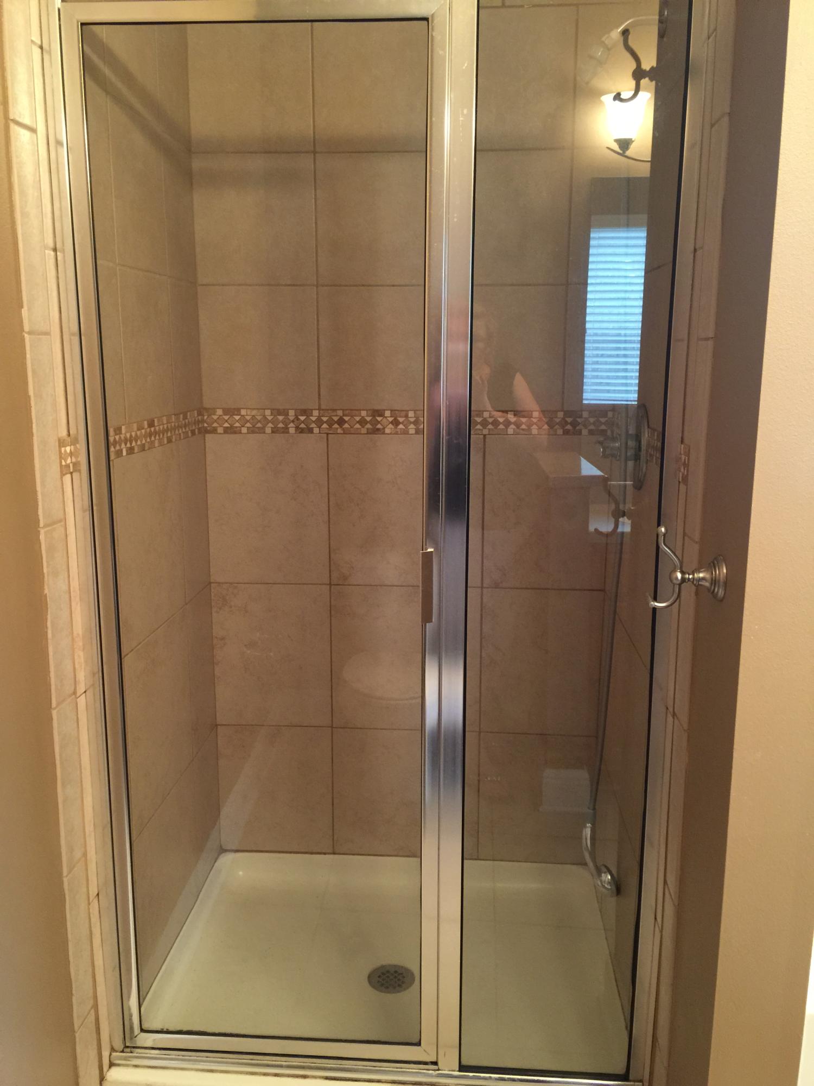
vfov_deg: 61.7
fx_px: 909
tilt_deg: -12.9
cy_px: 543
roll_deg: +0.3
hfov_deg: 48.2
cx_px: 407
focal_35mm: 29
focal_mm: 4.15
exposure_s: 1/4
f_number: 2.2
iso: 64
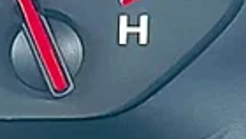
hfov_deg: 9.0
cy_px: 272
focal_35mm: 234
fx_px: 1528
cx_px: -114
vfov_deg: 5.1
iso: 80
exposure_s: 1/46
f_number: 1.78
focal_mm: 6.86
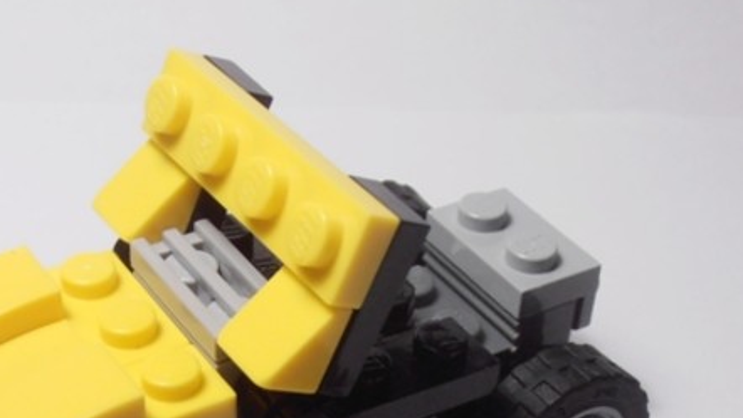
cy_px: 546
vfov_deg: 14.2
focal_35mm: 82
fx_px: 1616
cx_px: 313
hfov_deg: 25.9
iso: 80
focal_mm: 6.61
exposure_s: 1/50
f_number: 3.9
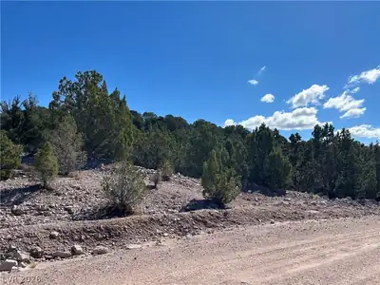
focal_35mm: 26
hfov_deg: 67.3
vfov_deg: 53.1
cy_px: 142
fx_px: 285
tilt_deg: +3.6
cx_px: 190
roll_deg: -0.8
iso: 50
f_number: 1.5
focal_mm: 5.7
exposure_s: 1/4630
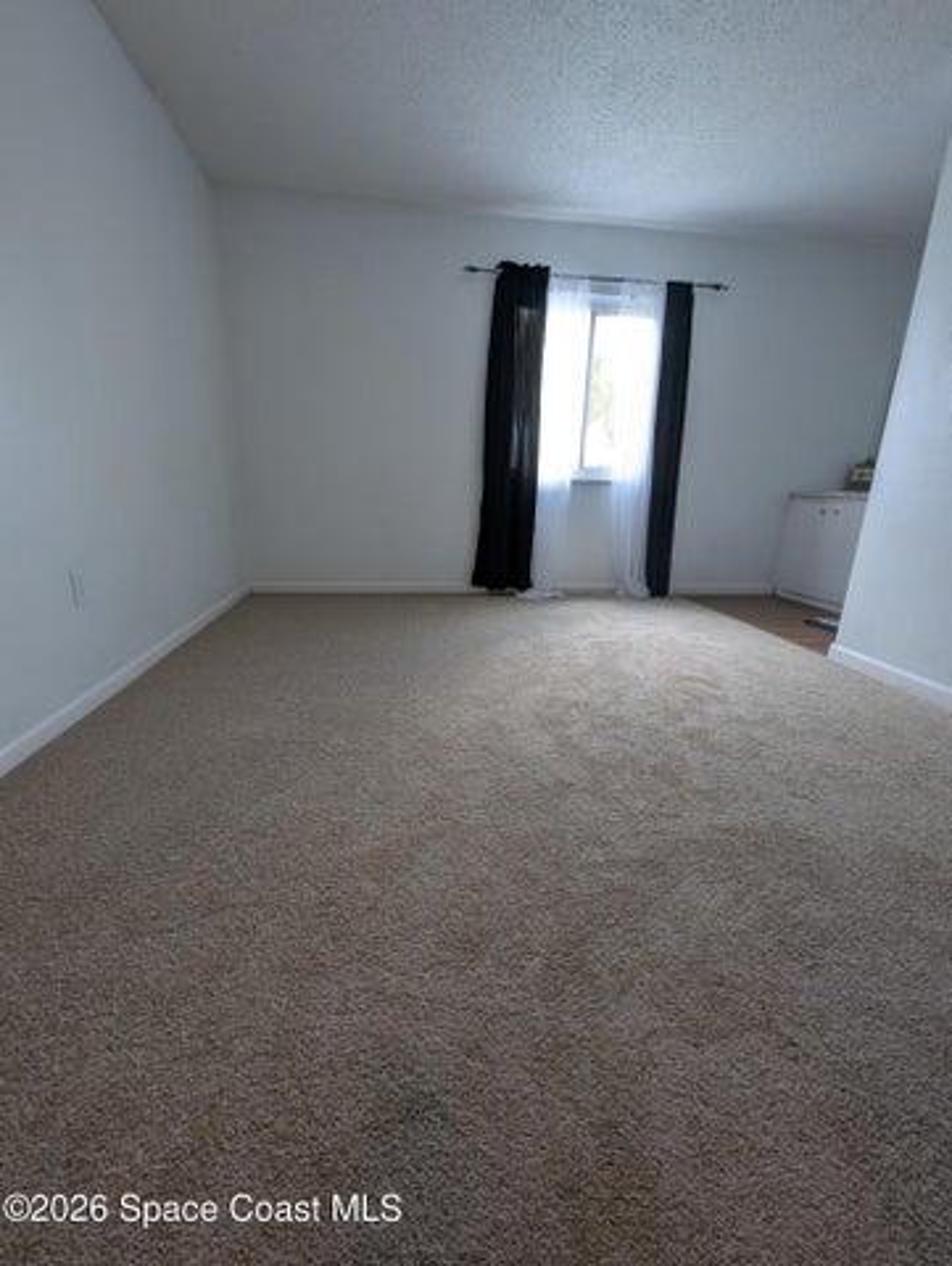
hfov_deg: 90.0
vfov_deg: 106.1
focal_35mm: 13
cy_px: 633
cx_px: 476
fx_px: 476
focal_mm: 1.95
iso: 45
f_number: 2.2
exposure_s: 1/24.4
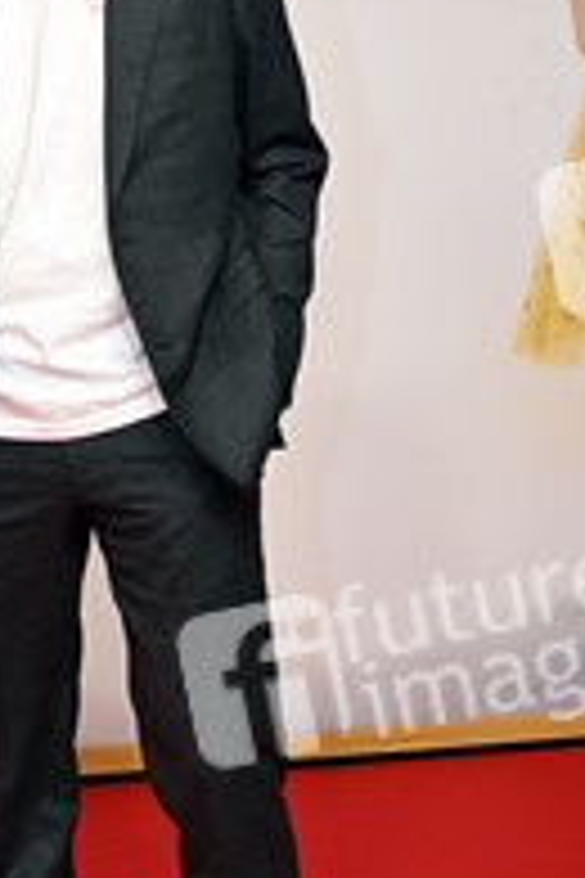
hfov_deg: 11.6
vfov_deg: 17.5
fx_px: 2852
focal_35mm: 117
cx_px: 0
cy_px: 437
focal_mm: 57
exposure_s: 1/125
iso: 640
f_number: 5
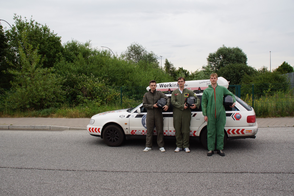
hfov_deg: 53.1
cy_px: 98
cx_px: 147
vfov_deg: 36.9
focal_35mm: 36
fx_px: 294
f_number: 6.3
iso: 100
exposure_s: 1/80
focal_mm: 24
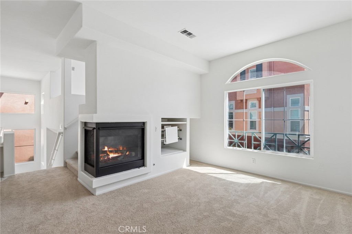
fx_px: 156
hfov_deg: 96.8
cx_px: 176
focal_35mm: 16
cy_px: 117
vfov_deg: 73.7
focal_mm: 16
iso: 200
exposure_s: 1/50
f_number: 9
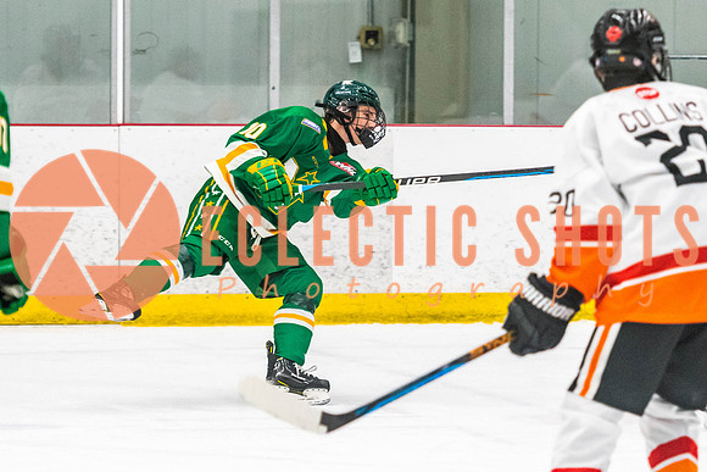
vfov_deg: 5.1
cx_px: 354
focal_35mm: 270
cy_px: 243
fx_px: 5310
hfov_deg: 7.6
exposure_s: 1/640
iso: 2200
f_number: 2.8
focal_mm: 120
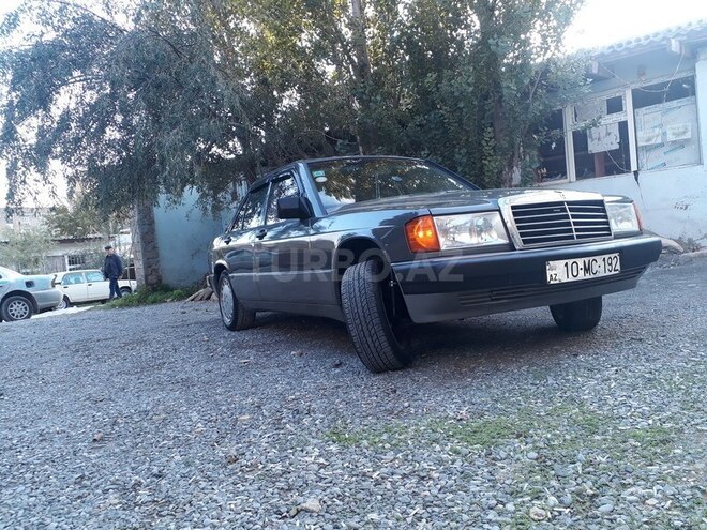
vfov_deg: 51.4
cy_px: 265
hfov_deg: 65.3
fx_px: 551
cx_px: 354
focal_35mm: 27
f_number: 1.9
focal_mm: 3.6
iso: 50
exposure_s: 1/100
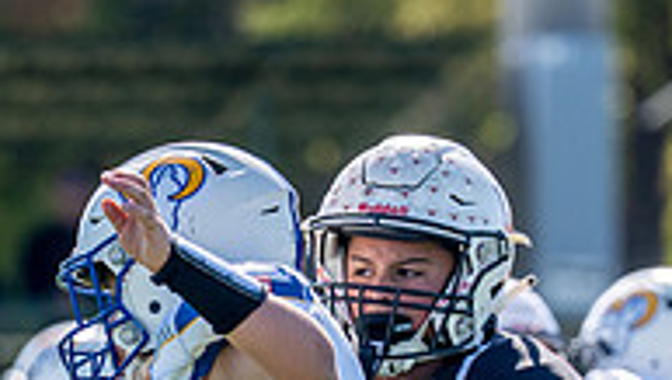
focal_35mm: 714
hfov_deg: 3.0
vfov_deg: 1.7
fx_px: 12735
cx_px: 369
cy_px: 648
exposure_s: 1/3200
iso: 200
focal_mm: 149
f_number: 2.8
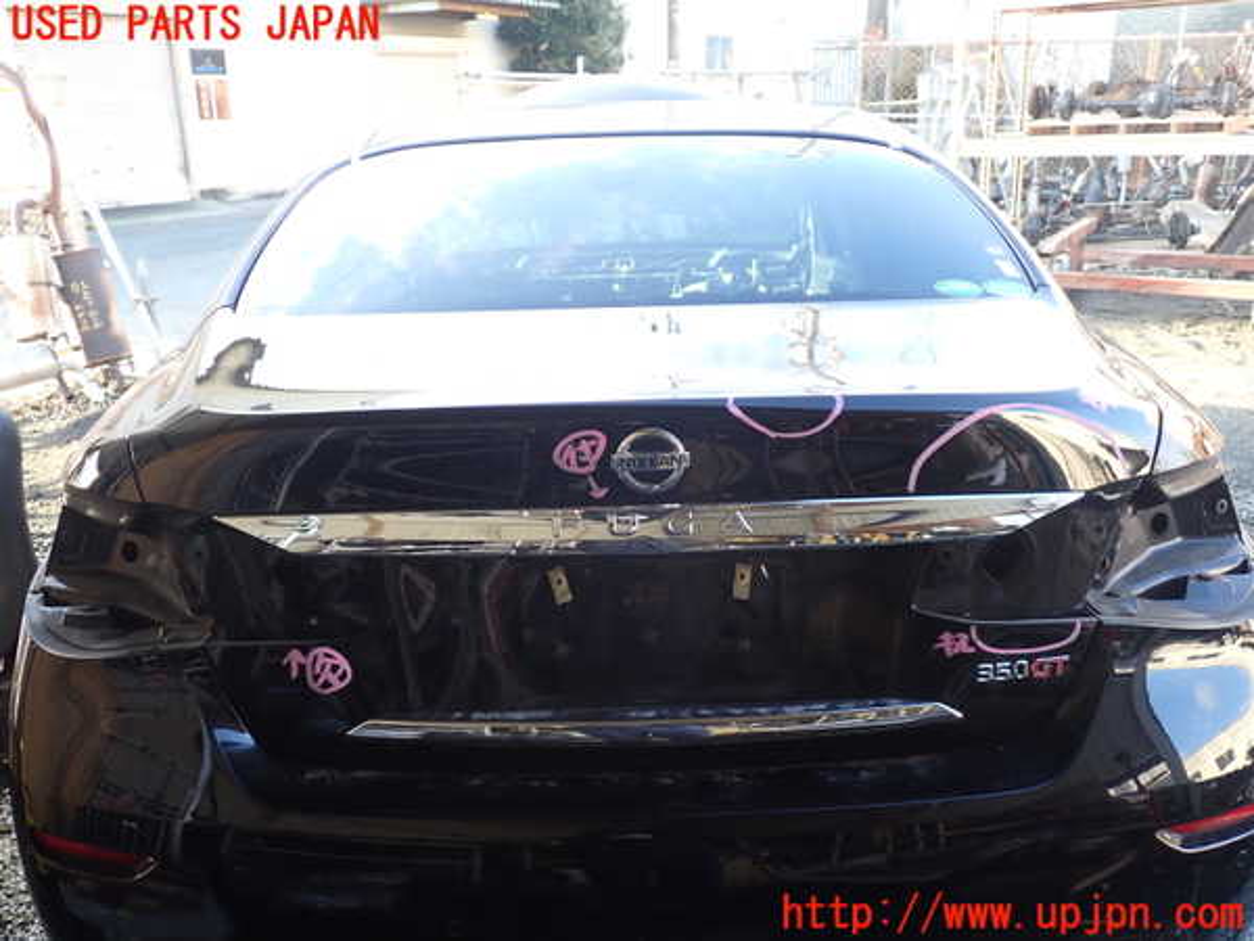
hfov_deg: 60.0
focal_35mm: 30
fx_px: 1087
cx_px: 627
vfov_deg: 46.8
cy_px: 470
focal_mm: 5.4
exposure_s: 1/80
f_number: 2.3
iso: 100
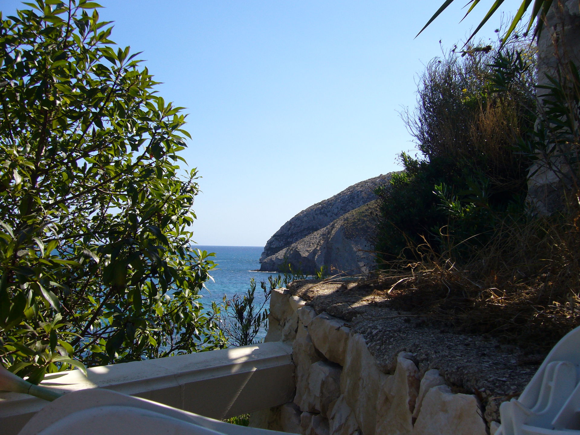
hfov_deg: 52.6
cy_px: 218
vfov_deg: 40.7
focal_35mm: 35
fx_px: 586
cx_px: 290
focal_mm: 5.8
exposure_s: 1/320
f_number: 5.6
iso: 80
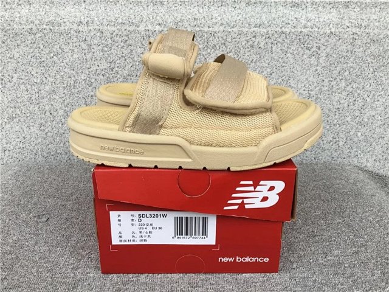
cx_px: 194
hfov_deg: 58.4
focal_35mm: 31
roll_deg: -0.3
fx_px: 348
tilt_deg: -19.8
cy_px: 146
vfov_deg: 45.4
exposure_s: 1/50
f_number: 2.4
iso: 25
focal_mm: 3.3
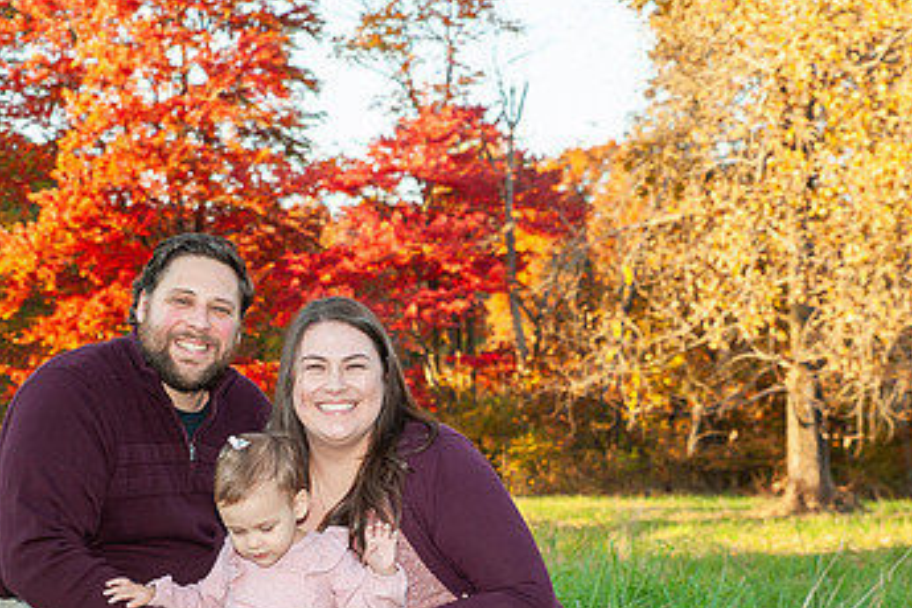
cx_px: 330
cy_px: 522
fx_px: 2710
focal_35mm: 107
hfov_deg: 19.1
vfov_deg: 12.7
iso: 400
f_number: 6.3
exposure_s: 1/200
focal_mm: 52
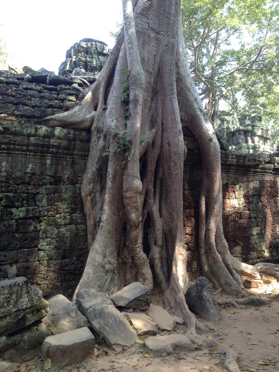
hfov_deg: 42.9
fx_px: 355
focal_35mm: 33
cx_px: 140
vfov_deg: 55.4
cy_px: 186
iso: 64
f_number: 2.4
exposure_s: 1/120
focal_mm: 4.12
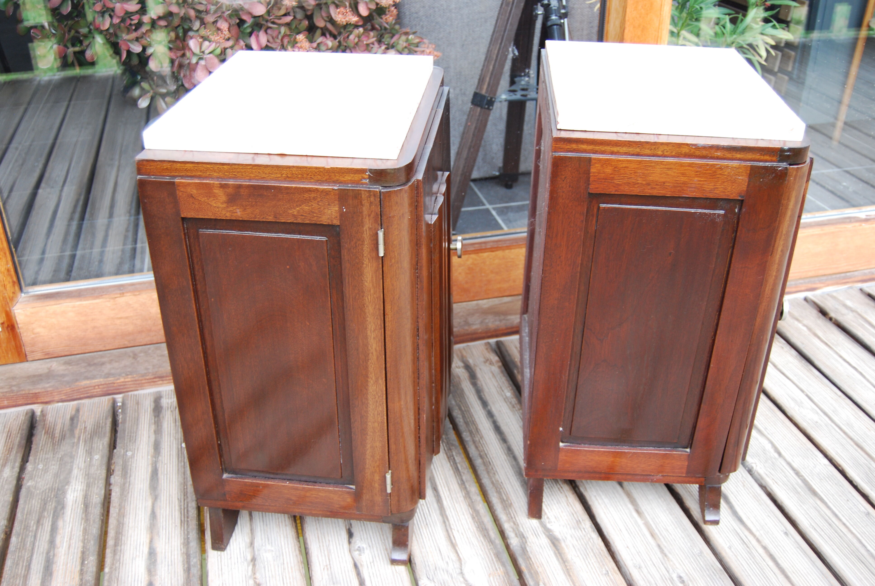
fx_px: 840
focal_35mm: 34
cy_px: 293
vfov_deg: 38.5
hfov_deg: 55.0
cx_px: 438
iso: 320
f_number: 3.8
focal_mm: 23
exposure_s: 1/30
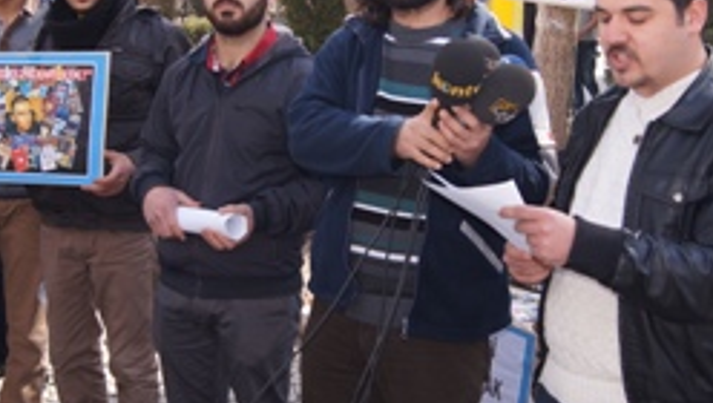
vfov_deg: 17.8
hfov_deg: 31.0
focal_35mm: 68
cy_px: 151
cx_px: 322
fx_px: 1287
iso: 100
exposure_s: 1/160
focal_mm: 24
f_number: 5.6
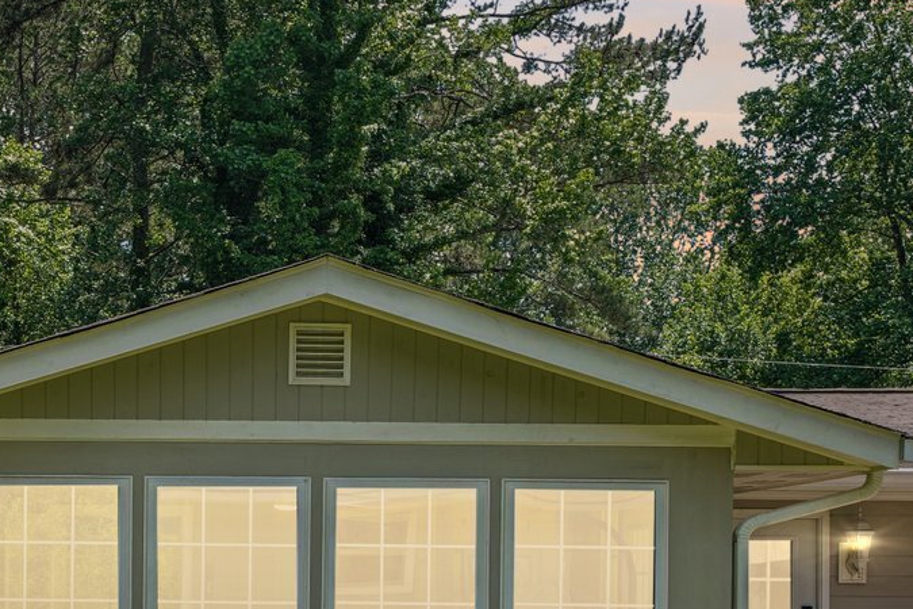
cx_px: 110
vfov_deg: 14.7
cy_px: 633
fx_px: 2308
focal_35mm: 91
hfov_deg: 21.9
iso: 100
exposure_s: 1/40
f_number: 8
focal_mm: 30
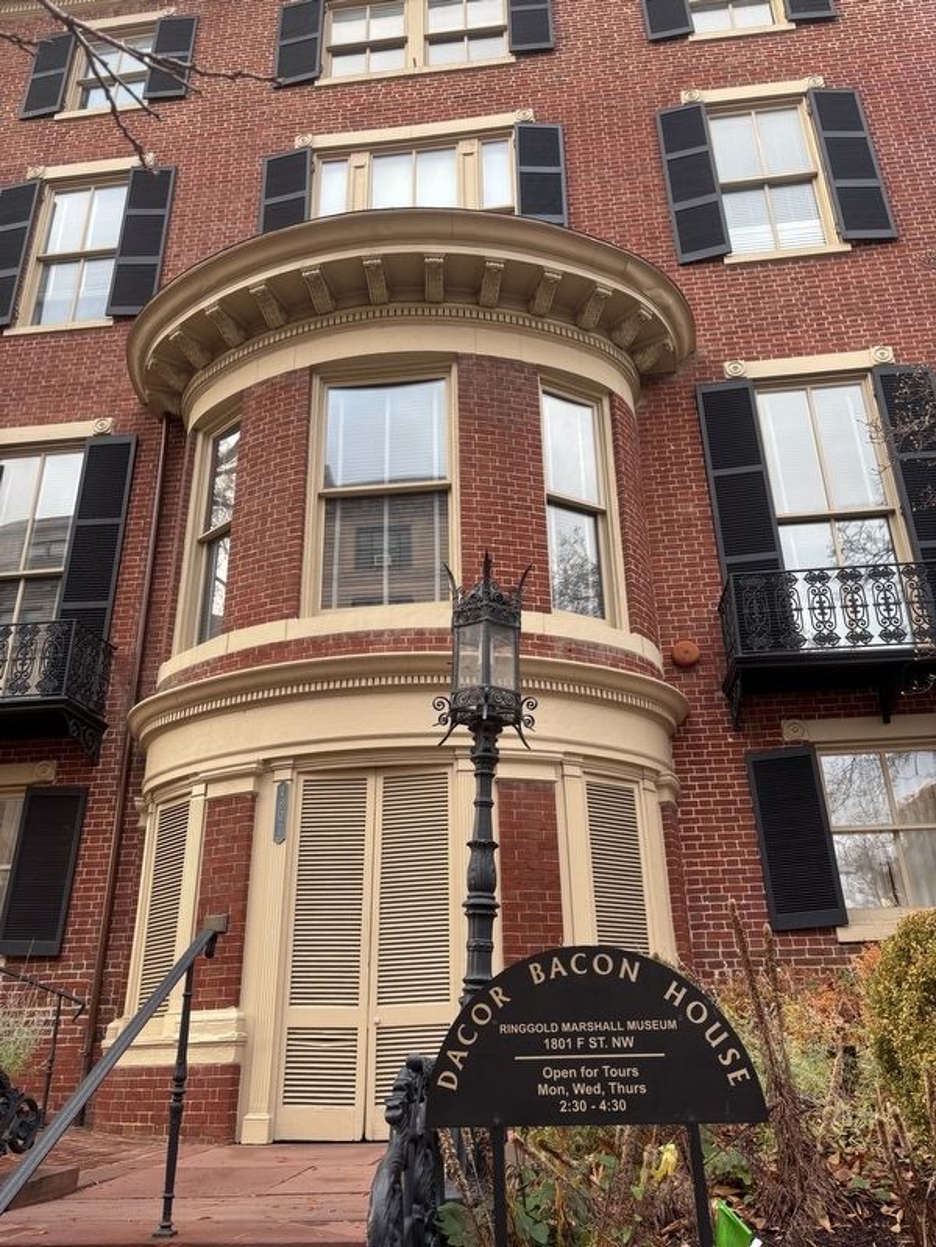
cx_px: 468
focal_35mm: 26
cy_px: 624
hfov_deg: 53.1
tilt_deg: +25.5
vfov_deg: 67.3
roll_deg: +0.2
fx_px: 937
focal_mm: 5.96
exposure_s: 1/121
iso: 64
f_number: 1.6
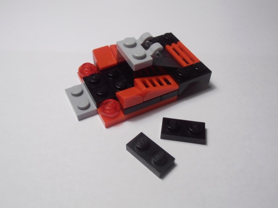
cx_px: 139
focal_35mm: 37
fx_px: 297
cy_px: 104
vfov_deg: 38.7
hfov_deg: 50.1
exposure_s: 1/50
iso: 80
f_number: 3.9
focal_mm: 6.61
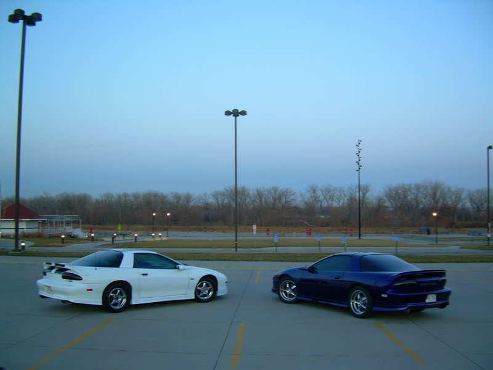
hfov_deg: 49.0
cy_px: 185
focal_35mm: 38
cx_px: 246
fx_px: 541
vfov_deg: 37.7
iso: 50
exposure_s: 1/30
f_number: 2.8
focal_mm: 6.3
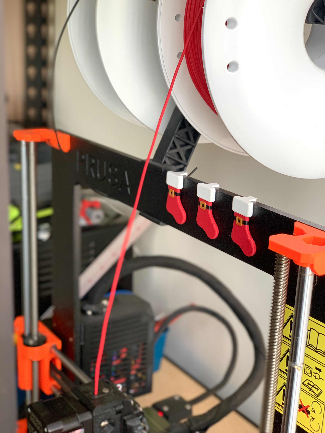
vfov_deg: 36.8
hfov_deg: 28.0
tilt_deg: -16.6
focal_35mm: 52
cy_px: 216
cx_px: 162
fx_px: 651
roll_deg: -2.3
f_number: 2.4
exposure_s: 1/70
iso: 125
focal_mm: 6
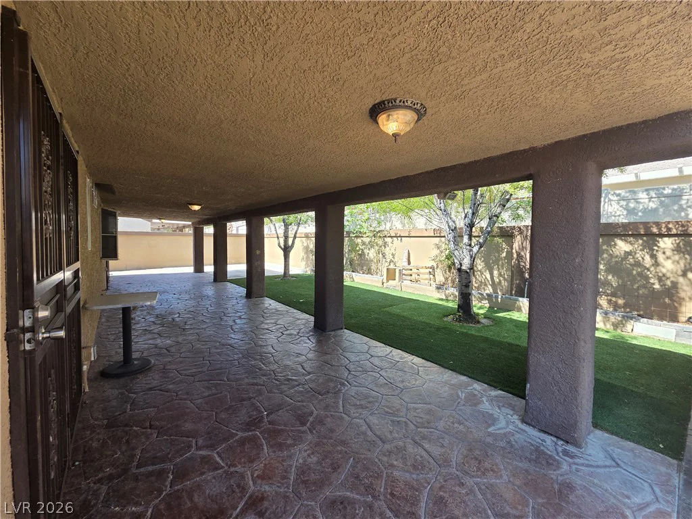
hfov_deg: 106.2
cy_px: 260
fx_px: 260
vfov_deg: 89.9
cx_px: 346
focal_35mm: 13
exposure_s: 1/289
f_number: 2.2
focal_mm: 2.2
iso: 50
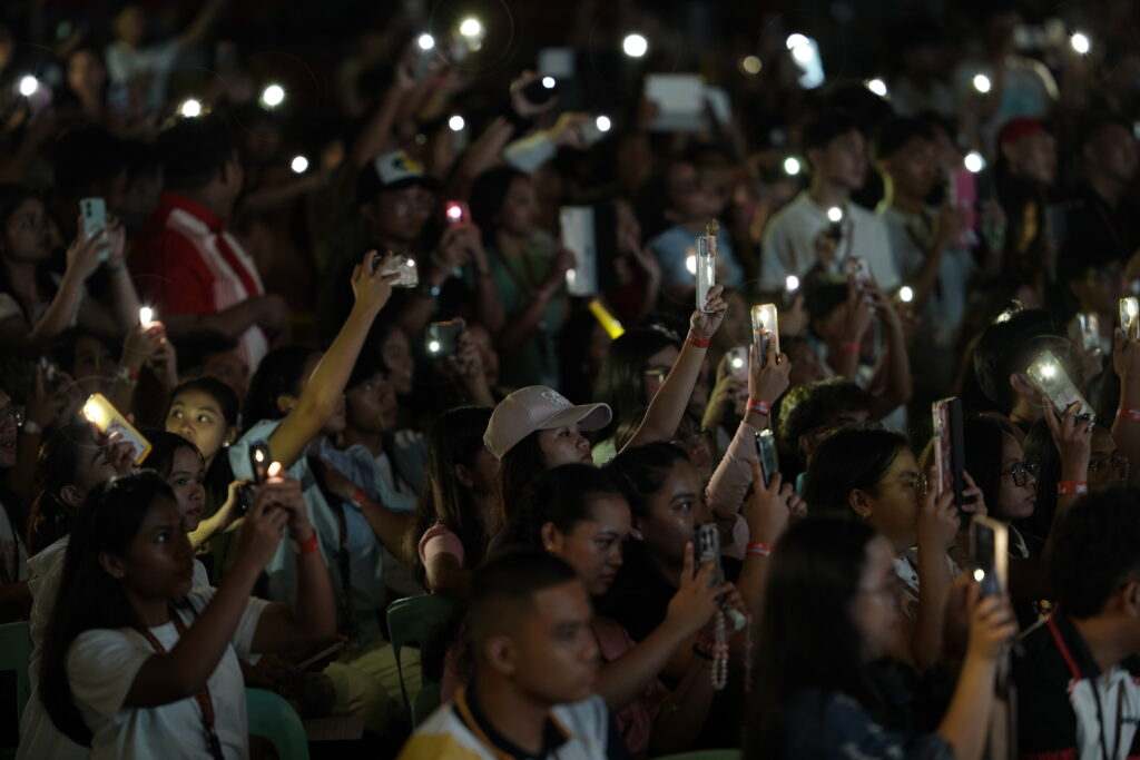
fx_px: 4275
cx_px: 570
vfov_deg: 10.2
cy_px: 380
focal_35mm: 135
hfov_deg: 15.2
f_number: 2
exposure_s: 1/160
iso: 1250
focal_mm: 135
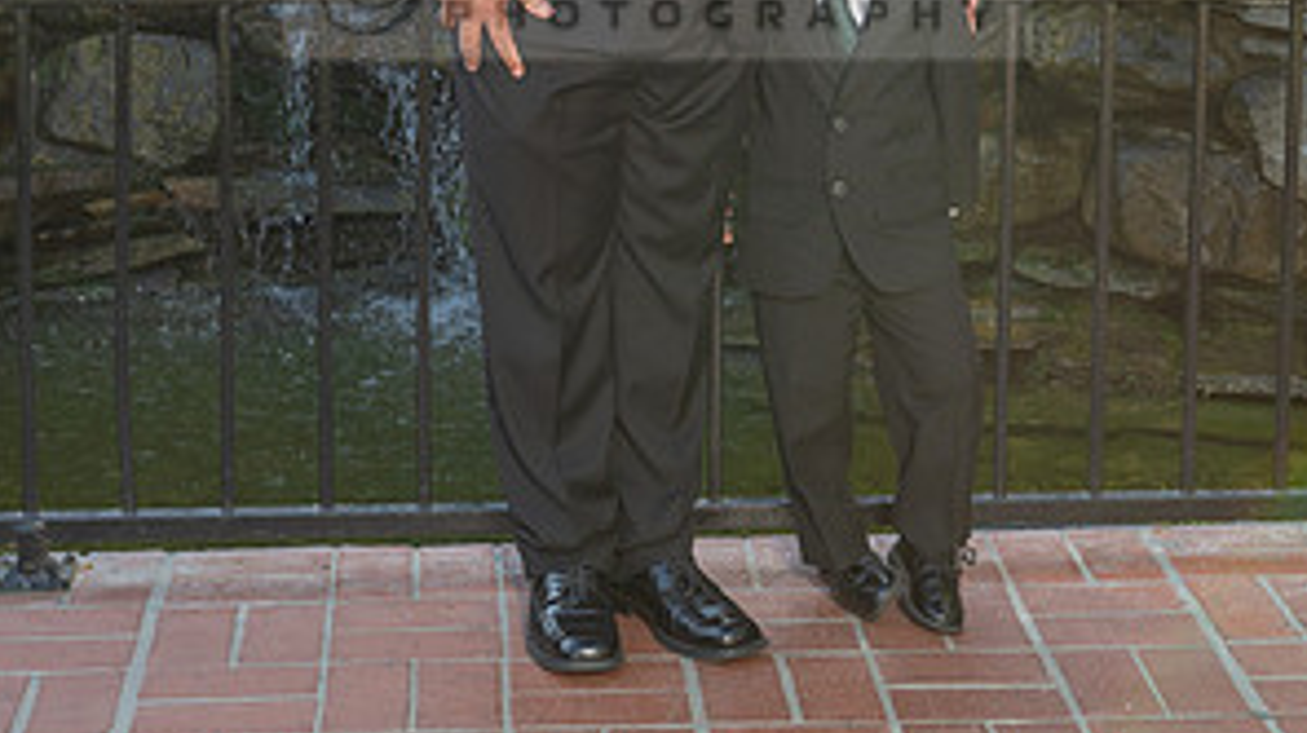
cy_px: -29
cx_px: 727
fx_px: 2944
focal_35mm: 85
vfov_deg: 13.9
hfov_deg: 25.0
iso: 100
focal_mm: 35
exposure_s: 1/250
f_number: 4
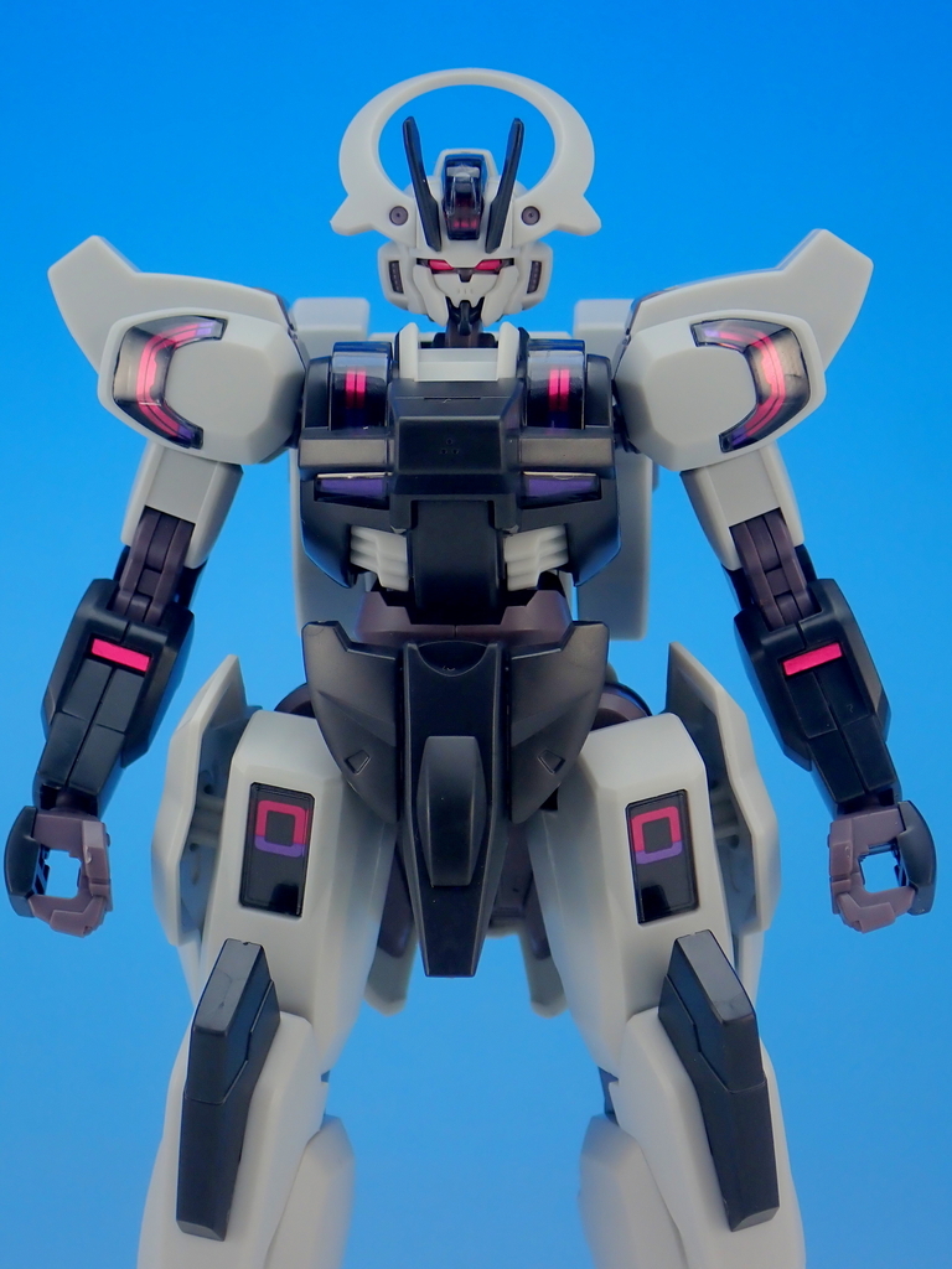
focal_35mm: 94
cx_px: 476
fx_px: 3447
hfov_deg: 15.7
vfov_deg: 20.9
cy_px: 634
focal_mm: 16.79
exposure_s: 1/15
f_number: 4.7
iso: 100
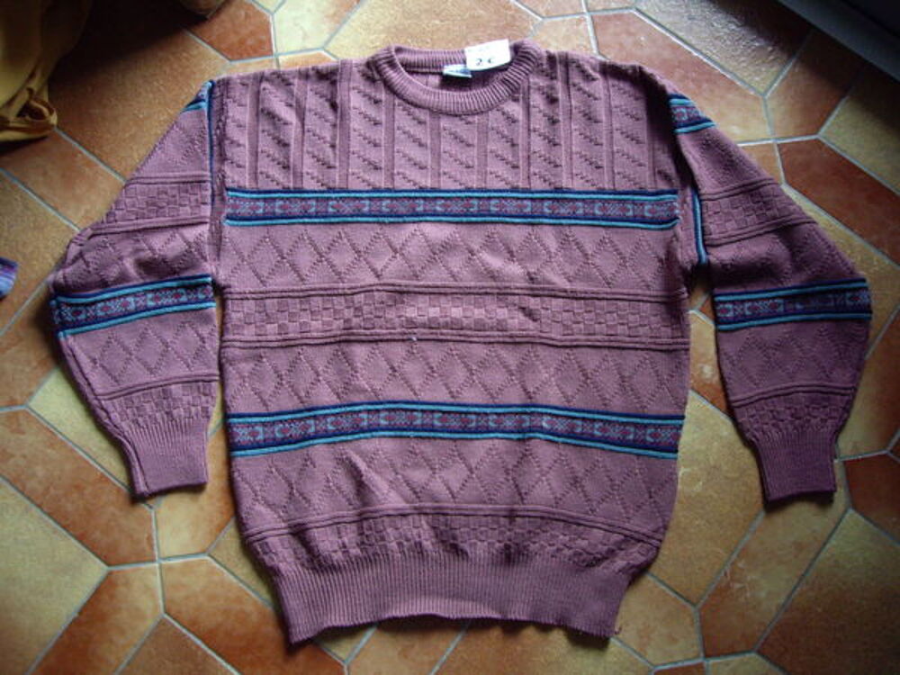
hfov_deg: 49.0
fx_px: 988
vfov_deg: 37.7
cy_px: 338
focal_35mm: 38
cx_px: 450
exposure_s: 1/13
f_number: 2.7
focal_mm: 6.2
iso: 200
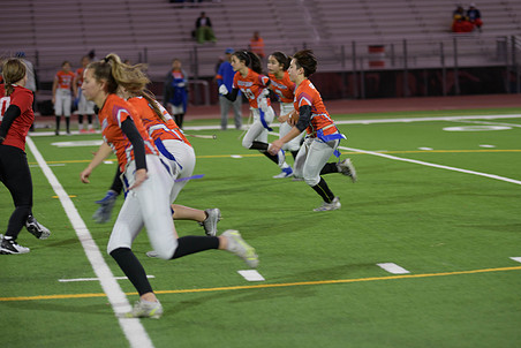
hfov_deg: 14.5
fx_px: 2042
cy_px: 130
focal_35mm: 141
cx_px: 288
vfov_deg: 9.7
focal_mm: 110
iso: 560
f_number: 2.8
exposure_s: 1/200
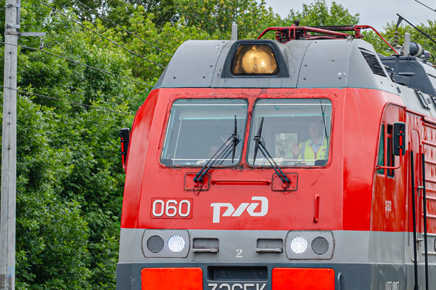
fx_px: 2107
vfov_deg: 7.9
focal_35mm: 174
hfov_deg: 11.7
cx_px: 404
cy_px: 131
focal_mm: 50
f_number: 7.1
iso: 320
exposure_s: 1/640
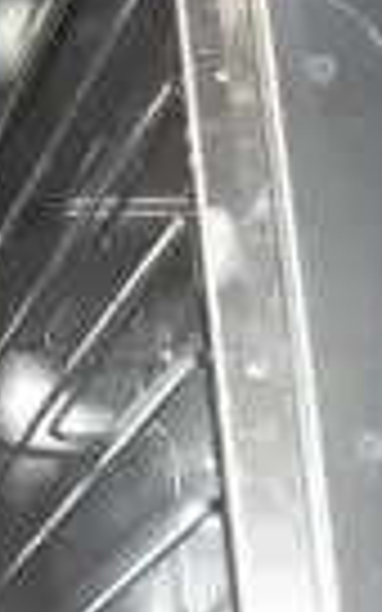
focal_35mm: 151
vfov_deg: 13.9
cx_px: -782
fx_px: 2515
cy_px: 313
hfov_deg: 7.6
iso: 1600
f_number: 5.6
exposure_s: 1/125
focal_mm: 22
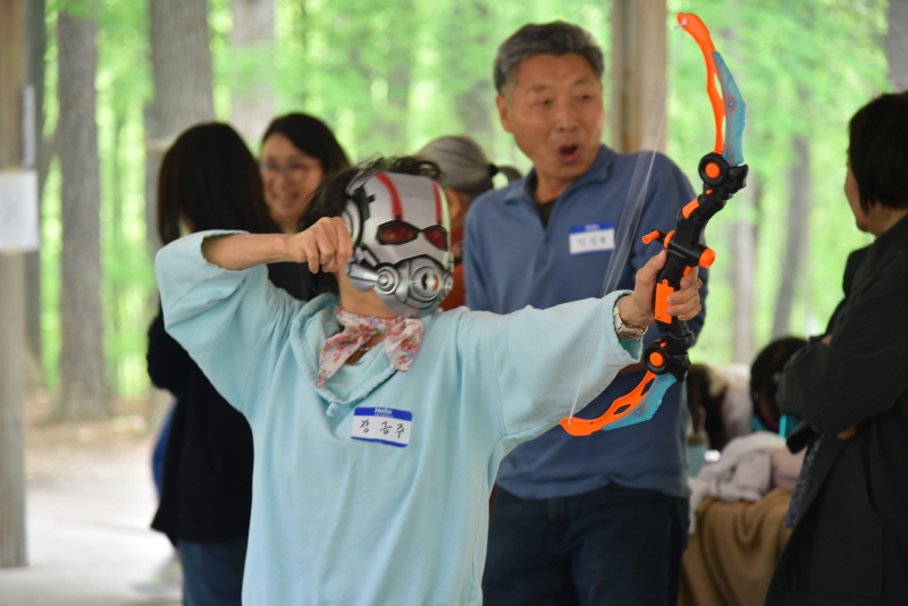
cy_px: 303
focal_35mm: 120
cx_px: 454
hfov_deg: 17.1
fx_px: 3028
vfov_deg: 11.4
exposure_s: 1/60
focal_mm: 120
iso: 450
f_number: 4
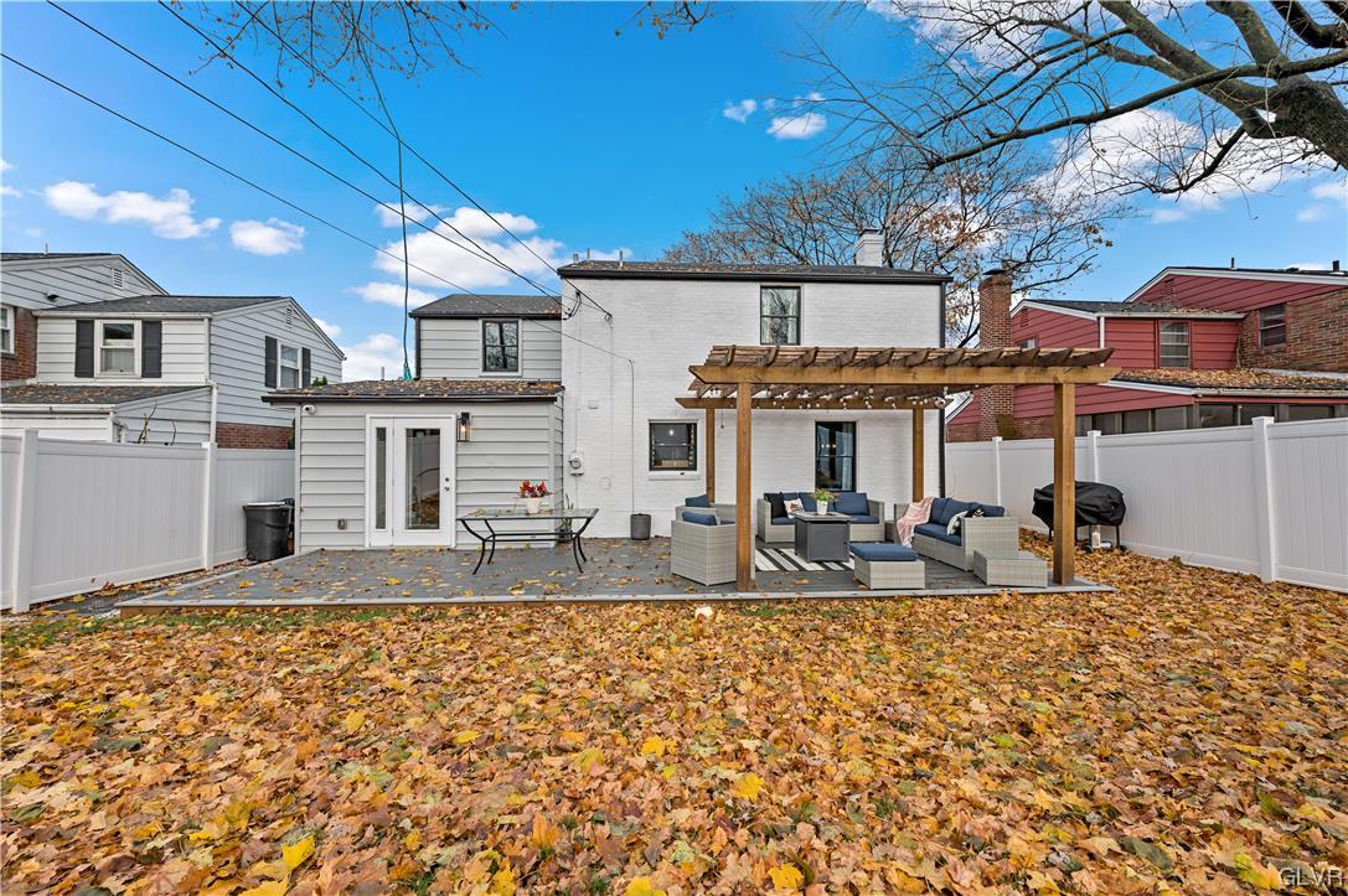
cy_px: 448
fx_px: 524
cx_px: 674
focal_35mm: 14
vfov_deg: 81.1
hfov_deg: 104.3
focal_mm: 14
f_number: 9
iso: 320
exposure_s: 1/800
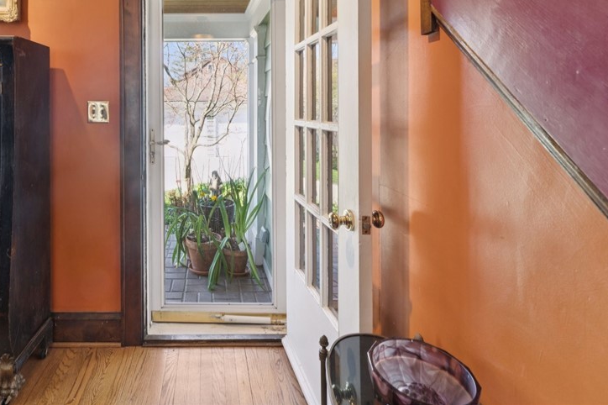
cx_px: 210
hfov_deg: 78.9
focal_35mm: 21
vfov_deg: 56.6
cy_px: 102
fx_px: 354
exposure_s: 1/30
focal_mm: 14
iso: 250
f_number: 8
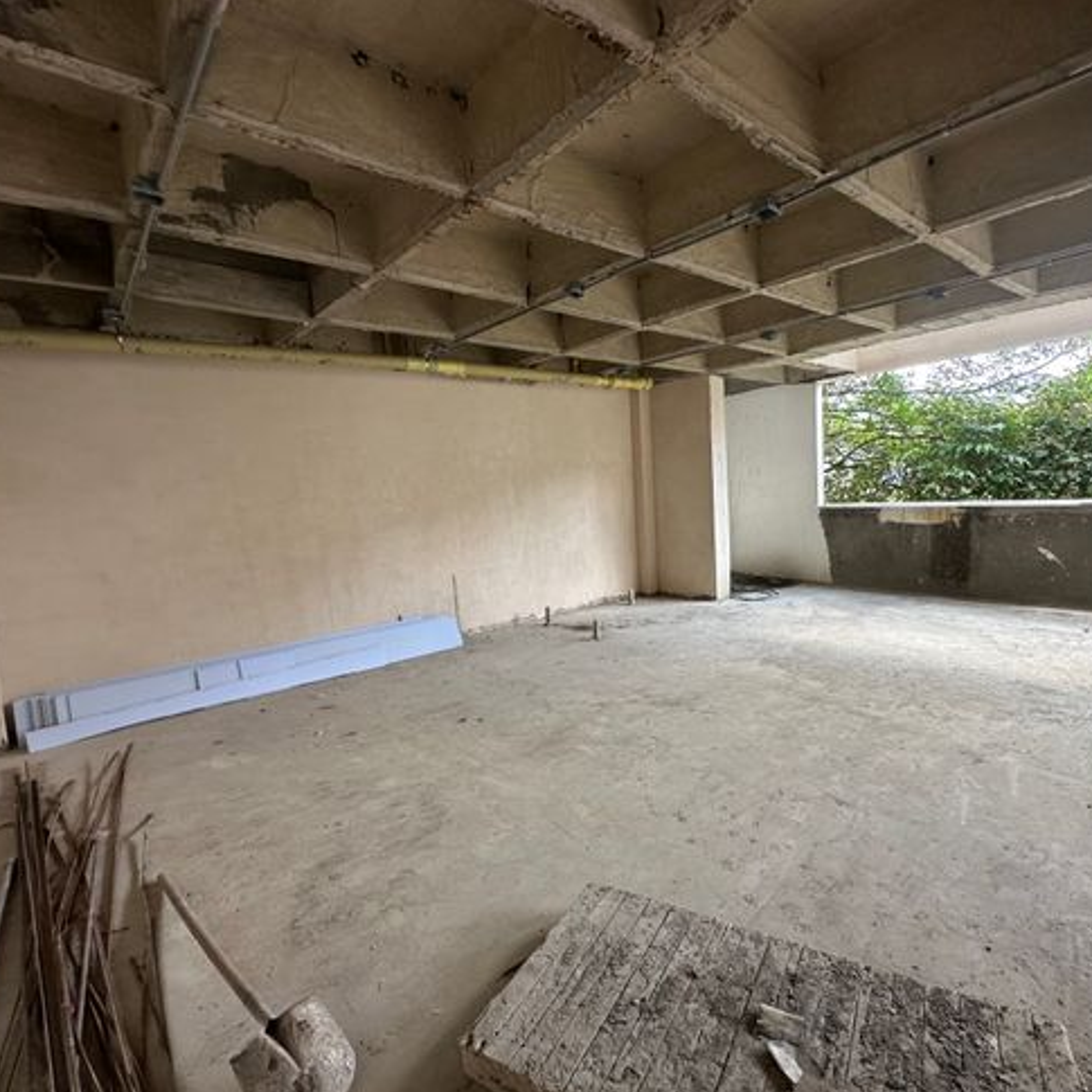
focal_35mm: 17
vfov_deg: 84.0
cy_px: 556
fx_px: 607
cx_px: 614
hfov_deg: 83.6
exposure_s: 1/99
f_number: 2.2
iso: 125
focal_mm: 2.22
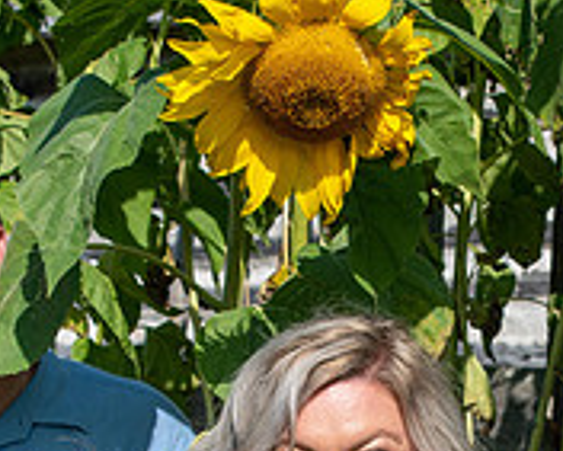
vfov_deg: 6.9
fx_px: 3718
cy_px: 555
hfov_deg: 8.6
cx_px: 461
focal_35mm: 223
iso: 200
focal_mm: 48
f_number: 10
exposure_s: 1/400
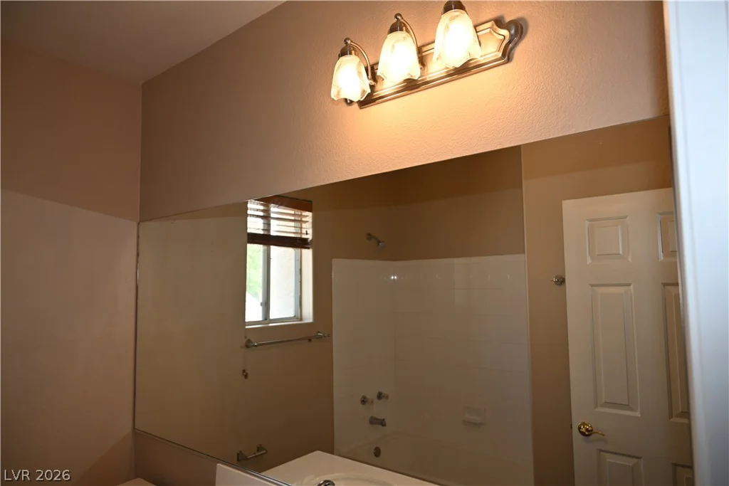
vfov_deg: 53.1
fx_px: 486
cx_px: 364
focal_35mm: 24
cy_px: 243
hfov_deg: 73.7
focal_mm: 24
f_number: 4.5
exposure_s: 1/80
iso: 200
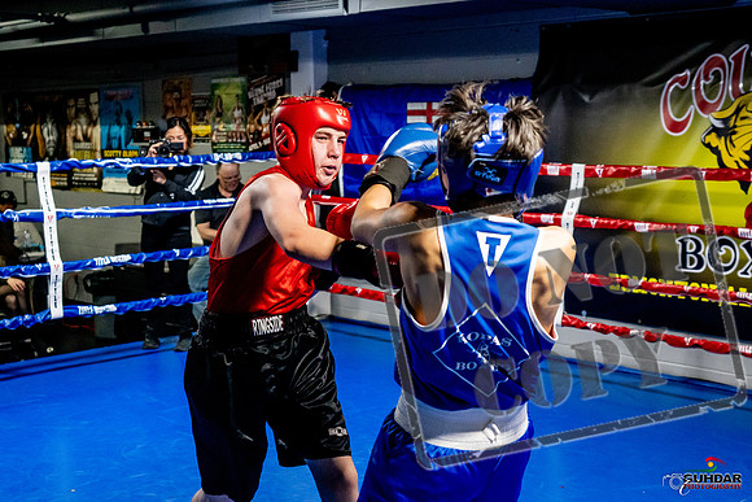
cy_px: 251
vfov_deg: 26.0
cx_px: 376
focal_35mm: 52
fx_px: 1086
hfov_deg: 38.2
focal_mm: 35
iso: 5000
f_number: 2.8
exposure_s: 1/800
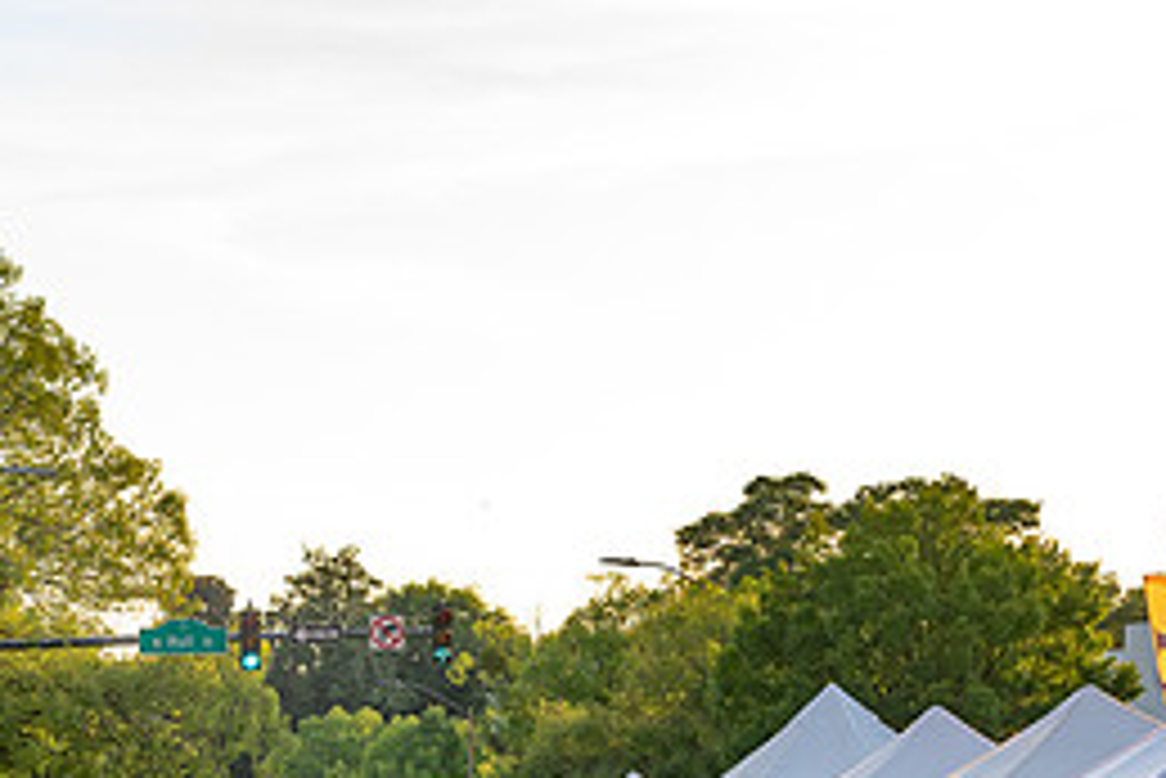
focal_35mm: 112
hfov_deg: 18.2
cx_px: 437
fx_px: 3629
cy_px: 681
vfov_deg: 12.2
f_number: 5
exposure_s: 1/400
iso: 400
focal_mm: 50
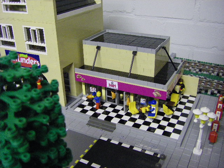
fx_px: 246
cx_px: 112
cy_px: 84
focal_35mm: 38
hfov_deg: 49.0
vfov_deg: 37.7
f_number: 3.5
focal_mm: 6.3
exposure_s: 1/30
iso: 800
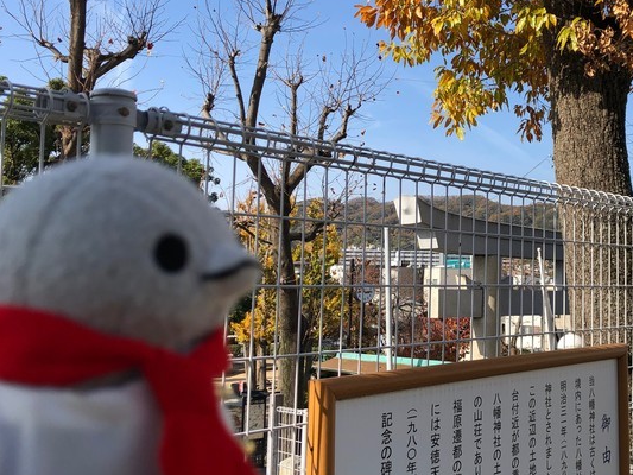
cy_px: 196
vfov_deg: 34.3
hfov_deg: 43.4
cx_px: 473
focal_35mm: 42
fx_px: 768
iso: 20
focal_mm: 3.99
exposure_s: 1/1548
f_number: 1.8
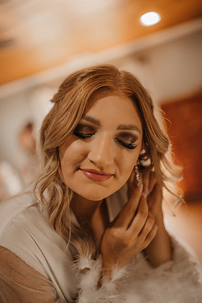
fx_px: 295
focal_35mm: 35
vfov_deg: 54.4
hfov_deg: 37.9
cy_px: 152
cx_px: 101
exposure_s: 1/200
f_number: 1.4
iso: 400
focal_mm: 35
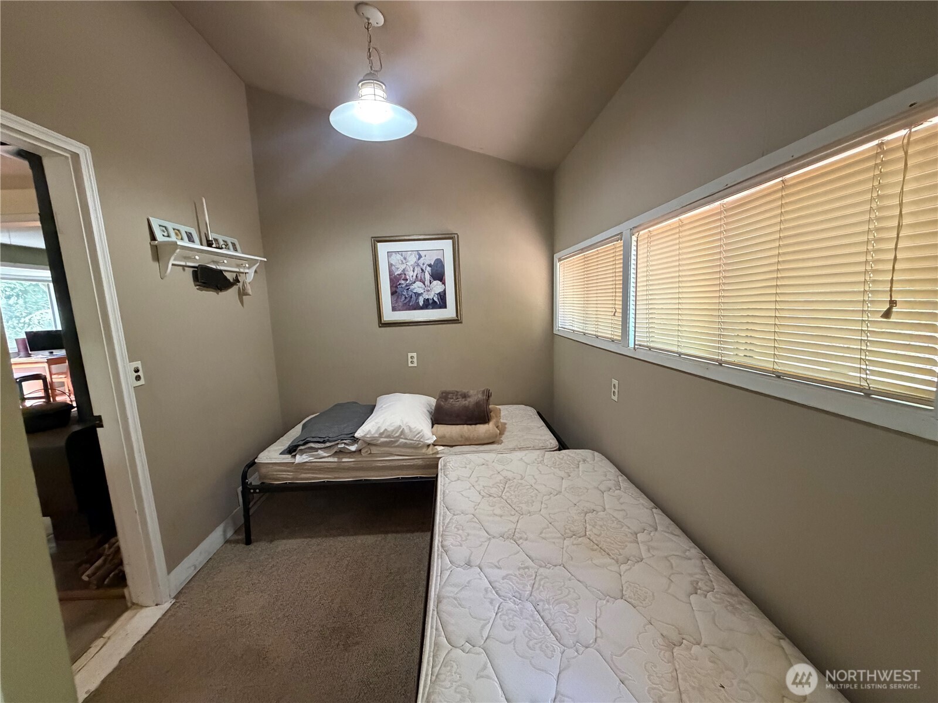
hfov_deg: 102.1
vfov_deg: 85.7
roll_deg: +2.6
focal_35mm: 14
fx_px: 379
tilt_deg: -7.0
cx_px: 469
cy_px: 352
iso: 800
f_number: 2.2
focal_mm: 2.22
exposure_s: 1/60
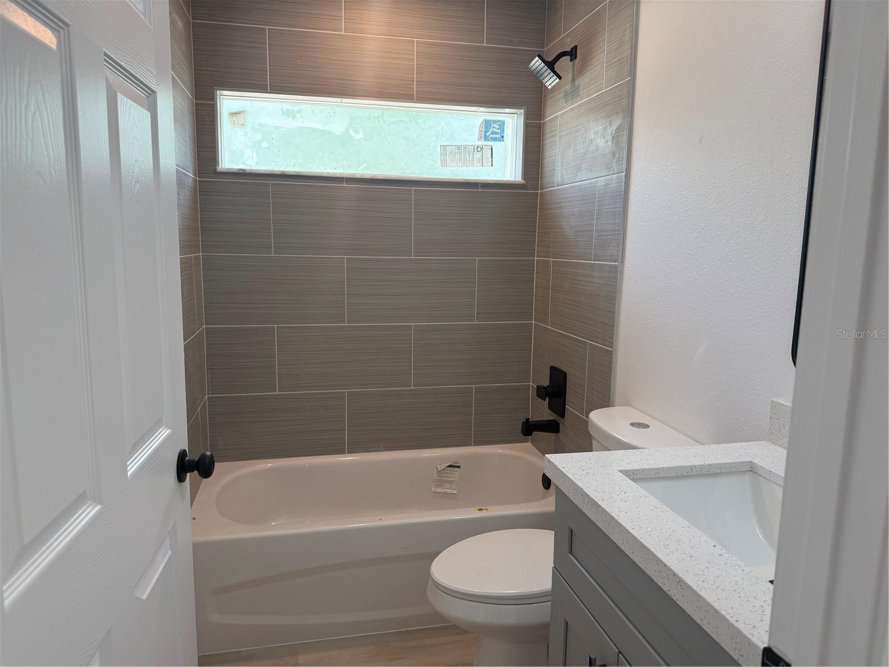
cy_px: 334
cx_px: 444
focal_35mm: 24
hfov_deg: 71.6
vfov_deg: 56.8
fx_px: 616
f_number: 1.78
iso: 125
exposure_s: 1/187
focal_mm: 6.76
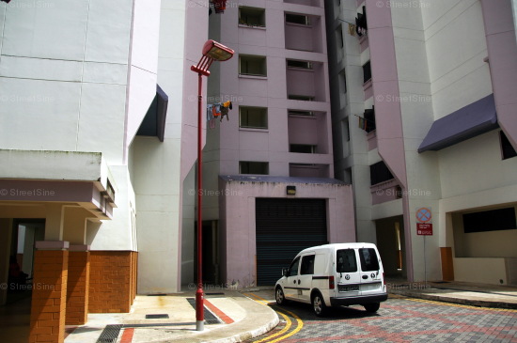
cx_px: 258
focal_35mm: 27
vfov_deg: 47.8
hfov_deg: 67.5
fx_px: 387
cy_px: 172
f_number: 3.5
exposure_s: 1/2000
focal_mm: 18
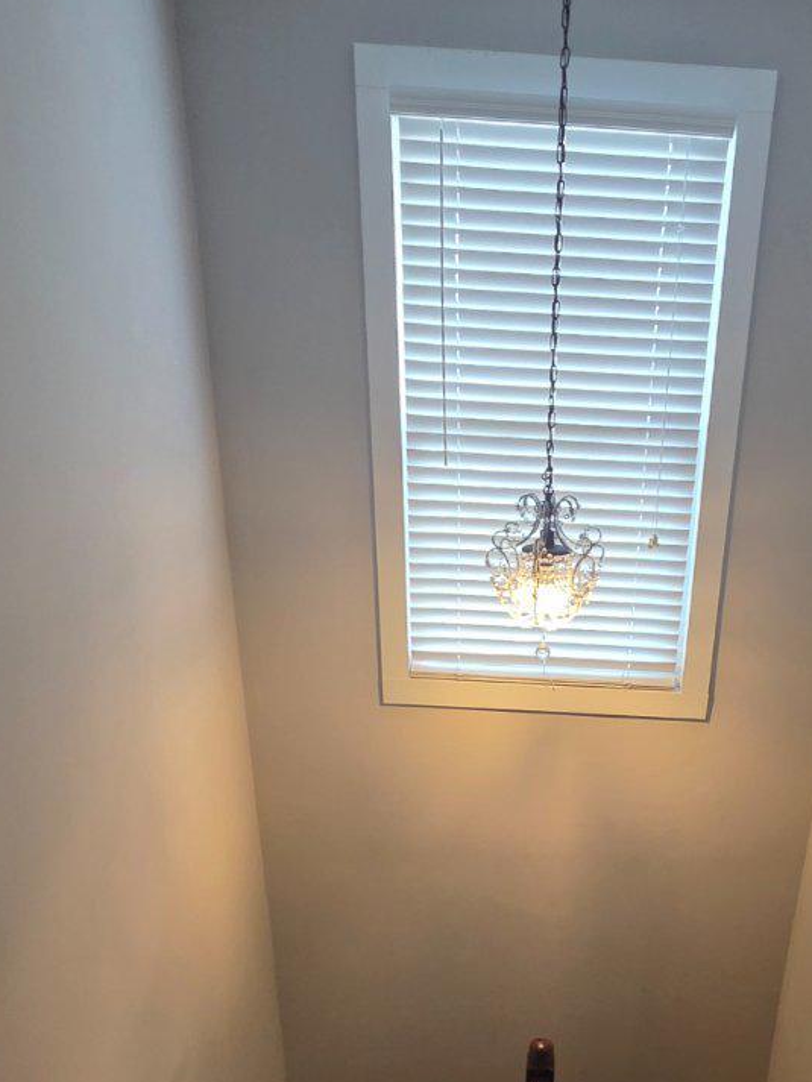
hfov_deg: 48.6
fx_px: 875
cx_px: 563
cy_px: 801
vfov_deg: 60.3
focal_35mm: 28
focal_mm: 2.2
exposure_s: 1/60
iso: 400
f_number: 1.9
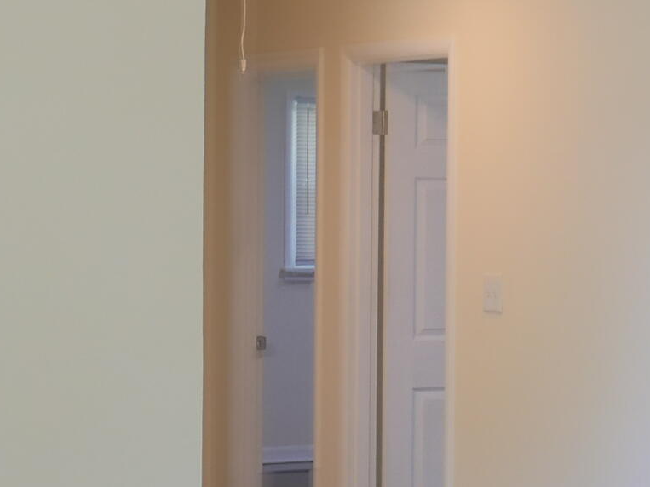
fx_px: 2215
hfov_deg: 16.6
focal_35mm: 118
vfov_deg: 12.5
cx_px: 492
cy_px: 364
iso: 400
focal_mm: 15
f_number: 3.6
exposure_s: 1/60
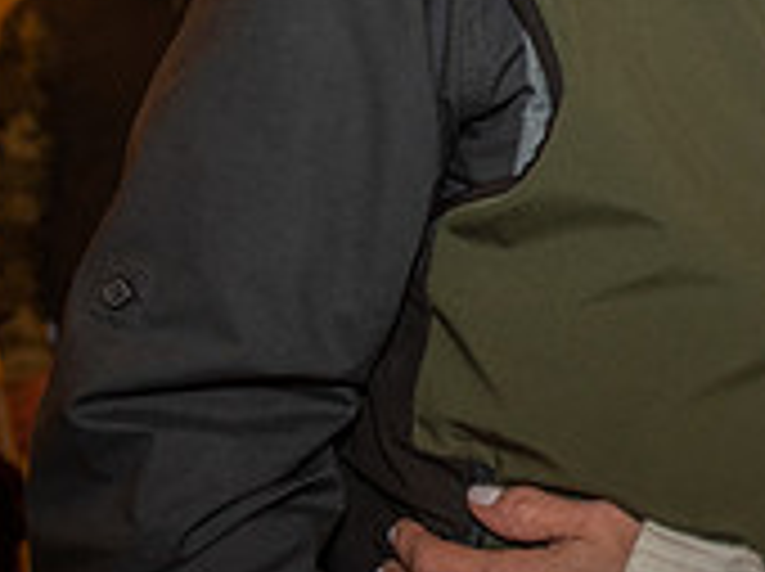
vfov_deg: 15.7
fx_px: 2030
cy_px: 5
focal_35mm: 92
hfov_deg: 20.0
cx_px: 914
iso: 2000
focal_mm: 28
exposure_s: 1/125
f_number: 3.2
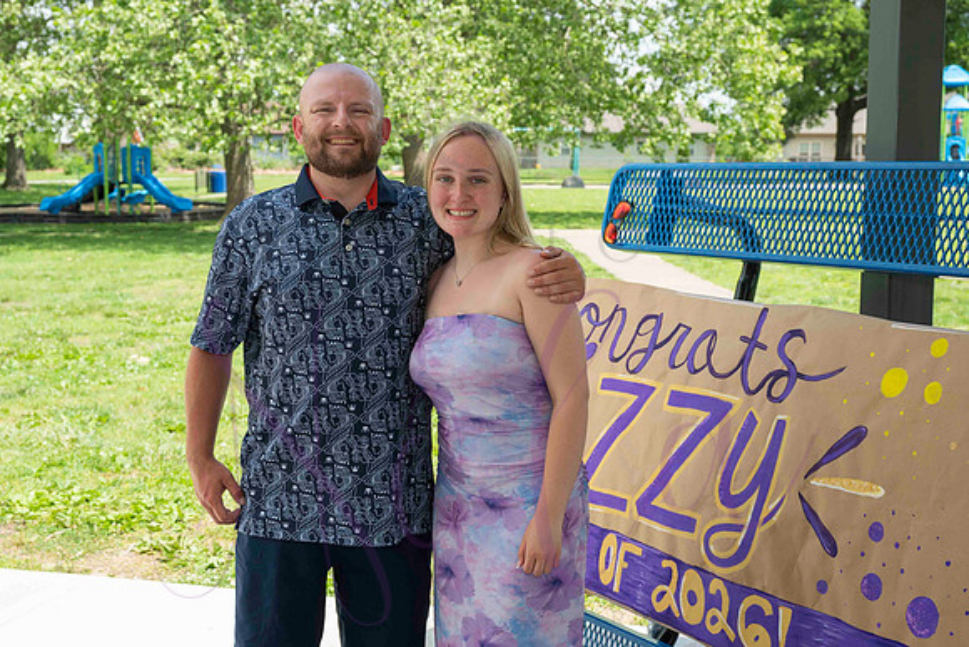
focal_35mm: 47
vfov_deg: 28.8
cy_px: 324
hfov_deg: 42.1
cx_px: 484
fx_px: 1259
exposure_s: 1/500
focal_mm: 46
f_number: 7.1
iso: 400
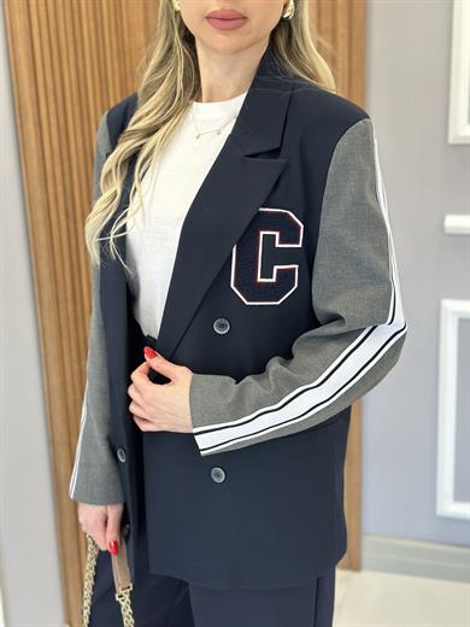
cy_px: 314
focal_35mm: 48
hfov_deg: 30.3
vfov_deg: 39.7
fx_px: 869
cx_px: 235
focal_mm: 6.86
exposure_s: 1/60
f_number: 1.78
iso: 125
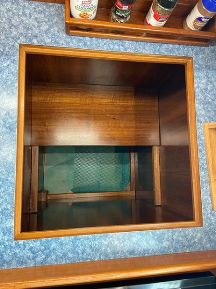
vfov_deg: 67.3
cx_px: 108
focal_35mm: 26
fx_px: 216
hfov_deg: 53.1
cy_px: 144
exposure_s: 1/81
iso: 125
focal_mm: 4.25
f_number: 1.8
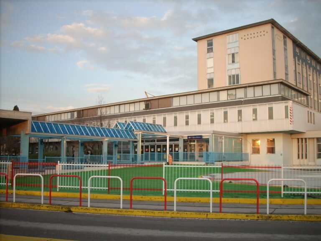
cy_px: 120
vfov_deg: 38.7
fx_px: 343
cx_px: 160
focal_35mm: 37
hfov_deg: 50.1
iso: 64
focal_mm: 6.2
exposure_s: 1/92.5
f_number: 2.8
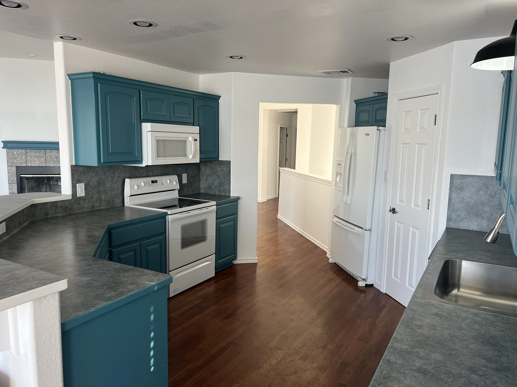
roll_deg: -1.3
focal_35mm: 26
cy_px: 194
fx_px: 388
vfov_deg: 53.1
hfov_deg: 67.3
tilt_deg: -7.9
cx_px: 258
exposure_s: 1/121
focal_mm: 5.7
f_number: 1.5
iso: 64
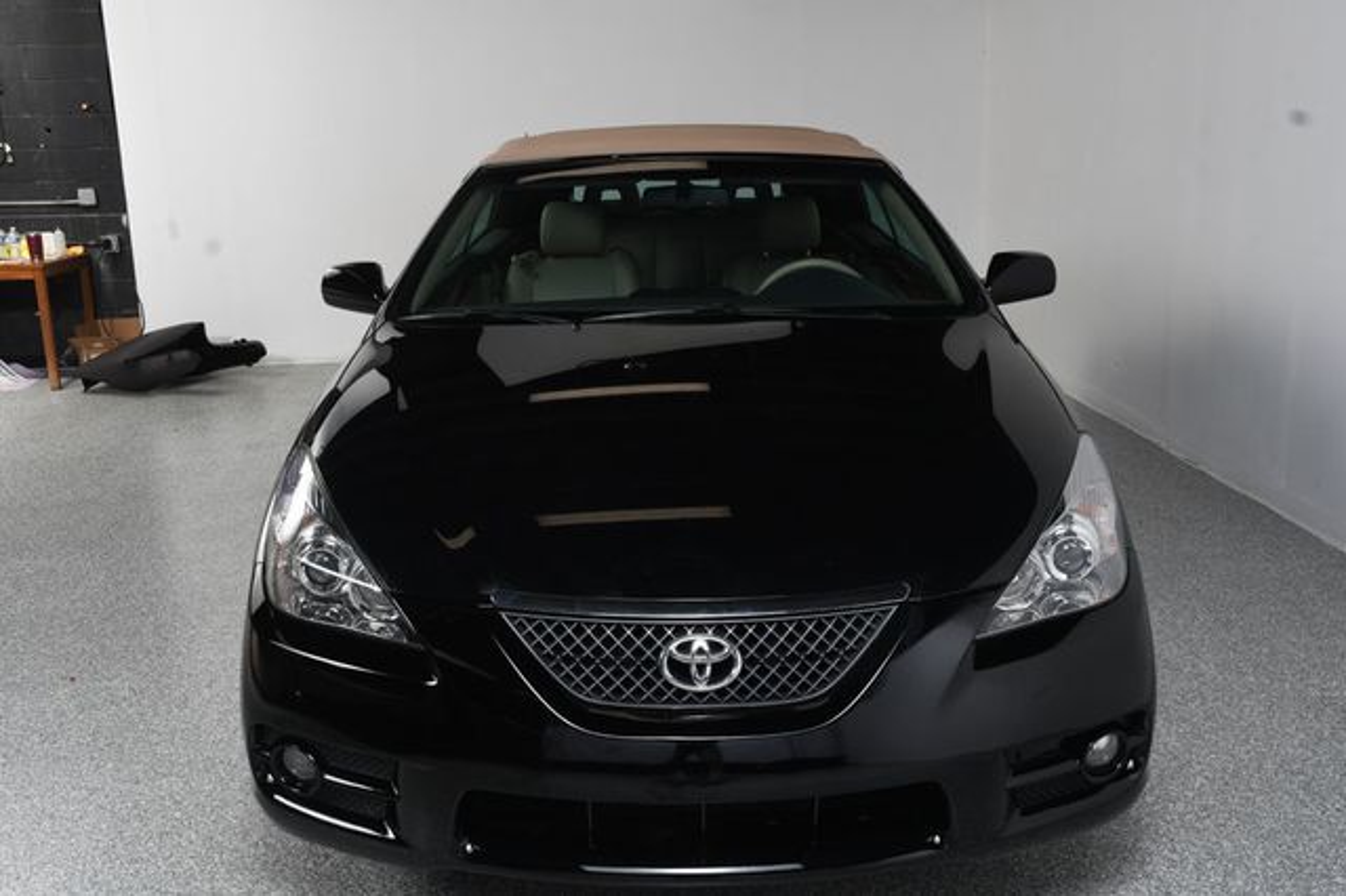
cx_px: 673
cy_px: 448
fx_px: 1271
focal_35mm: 34
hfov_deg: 55.8
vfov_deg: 38.8
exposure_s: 1/160
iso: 100
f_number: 10
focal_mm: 23
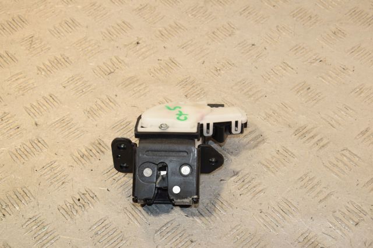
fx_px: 652
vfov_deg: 21.5
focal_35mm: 63
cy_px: 124
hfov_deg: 31.9
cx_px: 186
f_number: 9
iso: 800
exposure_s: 1/200
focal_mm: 42
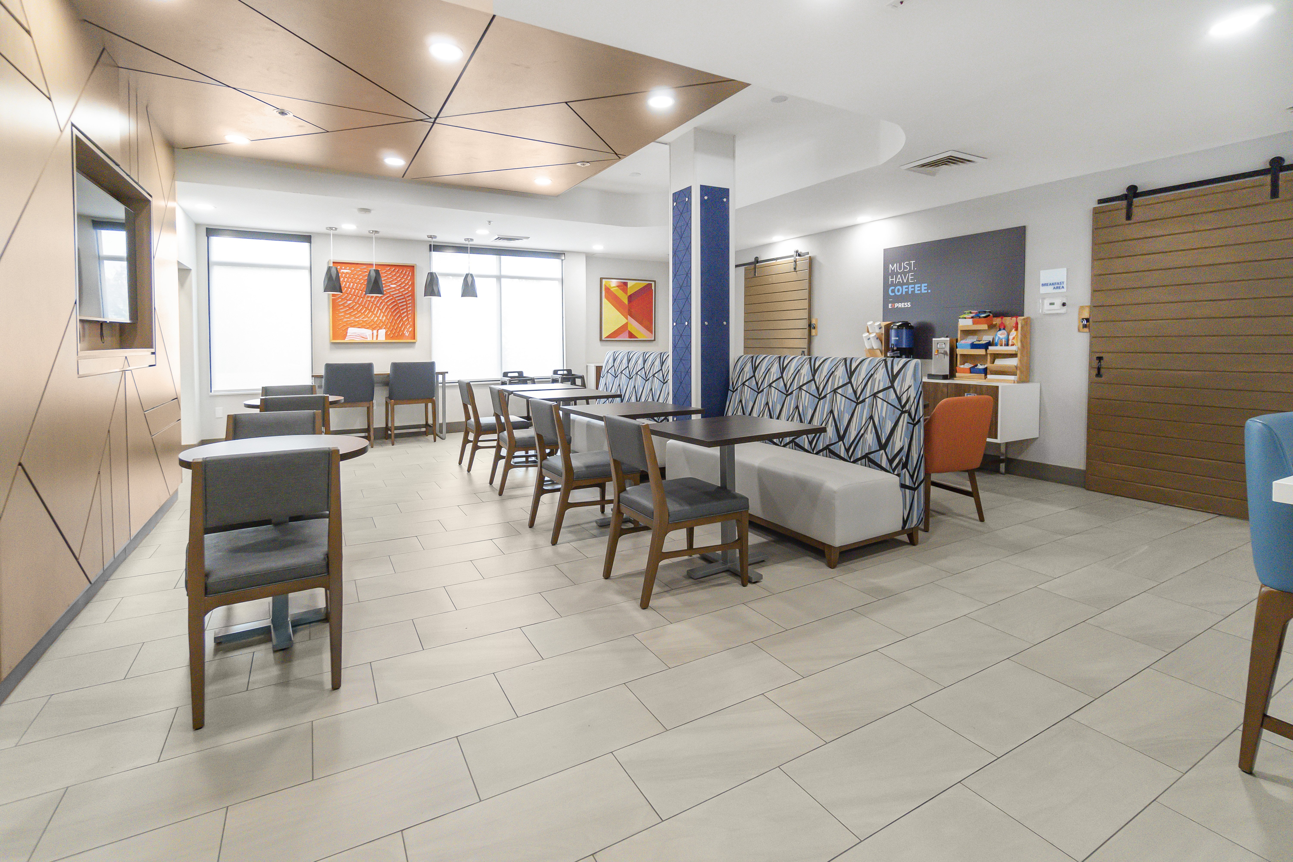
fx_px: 539
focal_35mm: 15
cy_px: 431
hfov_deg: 100.4
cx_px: 646
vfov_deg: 77.3
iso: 1250
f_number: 4
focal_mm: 10
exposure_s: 1/160
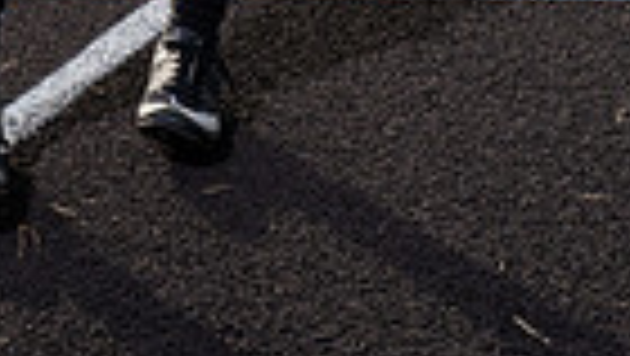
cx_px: 153
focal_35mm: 135
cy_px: -595
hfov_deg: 15.8
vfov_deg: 8.1
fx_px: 2257
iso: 160
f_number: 10
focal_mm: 40
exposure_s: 1/250
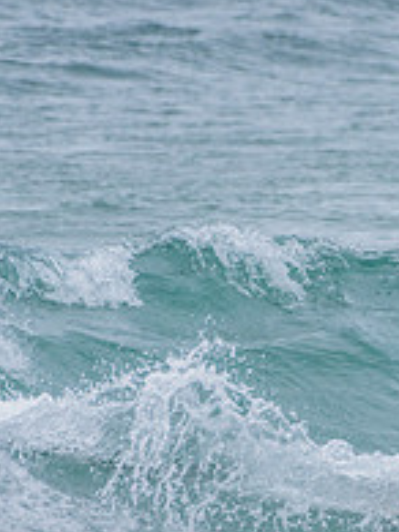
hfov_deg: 0.8
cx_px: 600
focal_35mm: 1757
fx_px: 27032
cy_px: 295
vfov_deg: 1.1
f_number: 5.6
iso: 560
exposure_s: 1/2000
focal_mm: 500
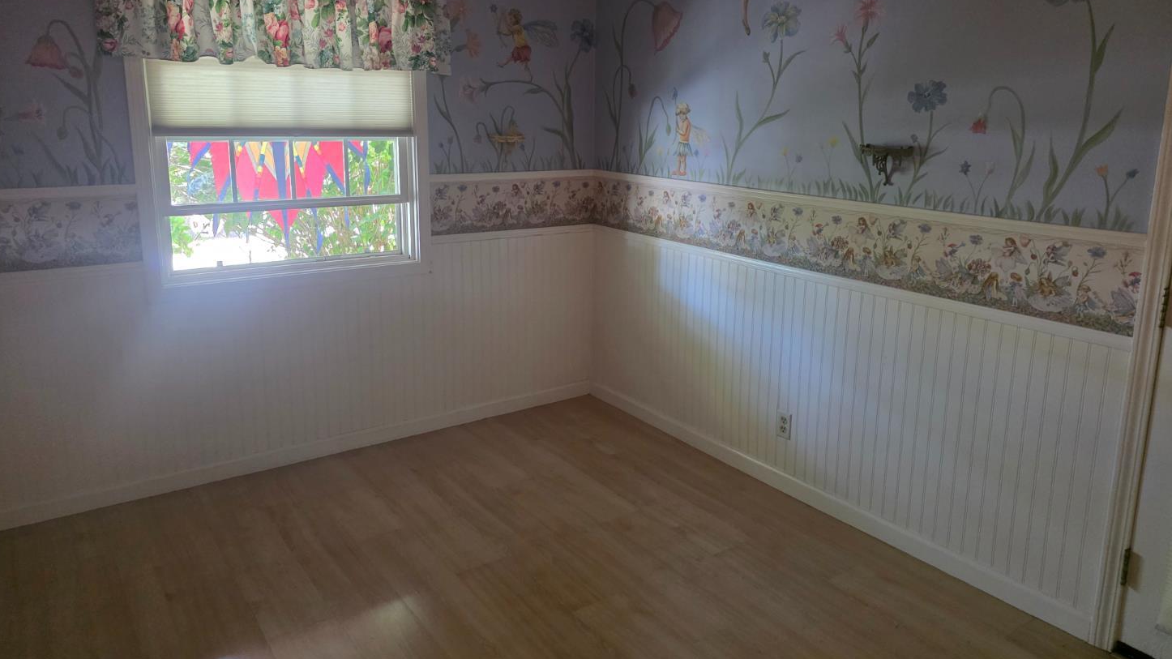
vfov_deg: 44.2
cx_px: 588
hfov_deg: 71.9
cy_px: 274
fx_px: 808
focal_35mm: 26
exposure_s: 1/120
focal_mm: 6.3
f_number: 1.7
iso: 1600
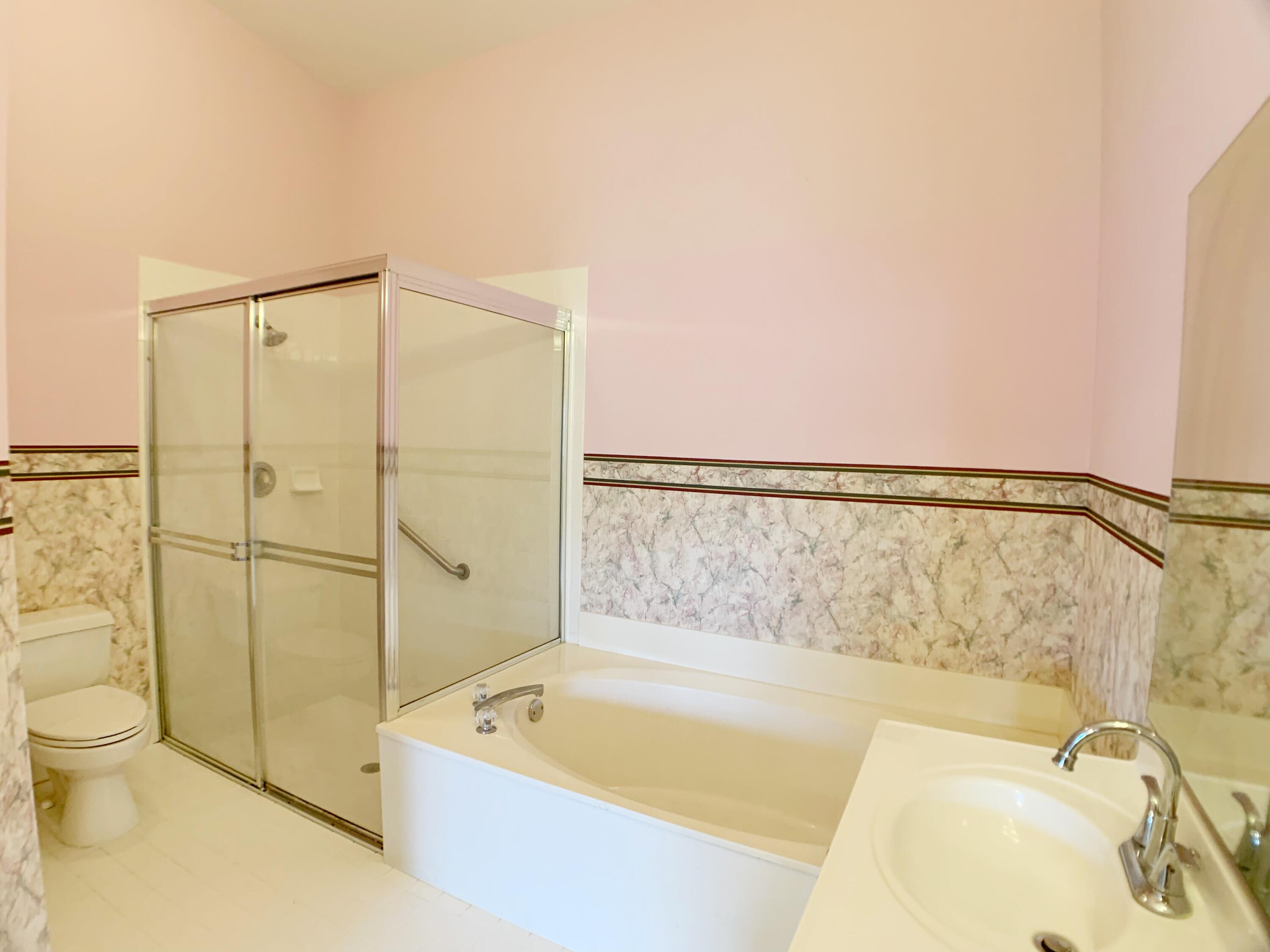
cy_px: 476
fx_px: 954
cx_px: 635
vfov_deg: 53.1
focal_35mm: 26
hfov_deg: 67.3
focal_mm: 4.25
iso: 160
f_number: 1.8
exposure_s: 1/60
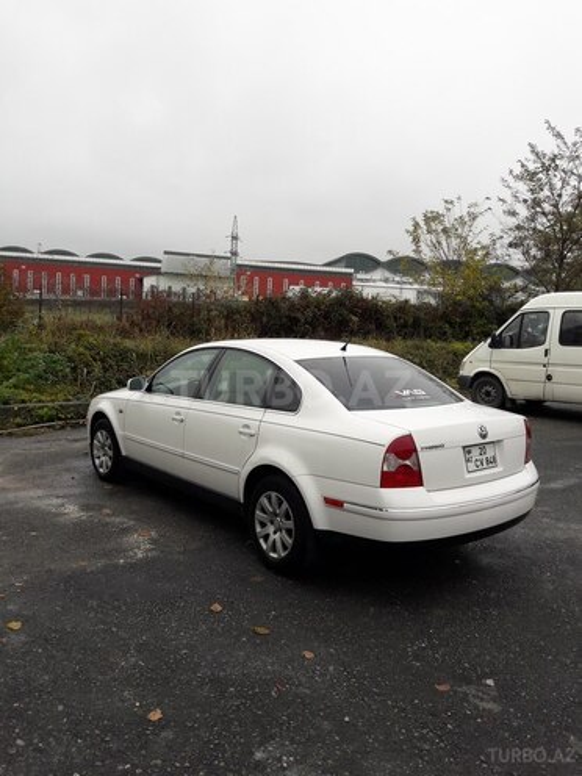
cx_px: 291
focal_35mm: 28
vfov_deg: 63.4
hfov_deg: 49.7
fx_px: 628
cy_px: 388
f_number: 1.9
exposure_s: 1/300
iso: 40
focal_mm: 3.7
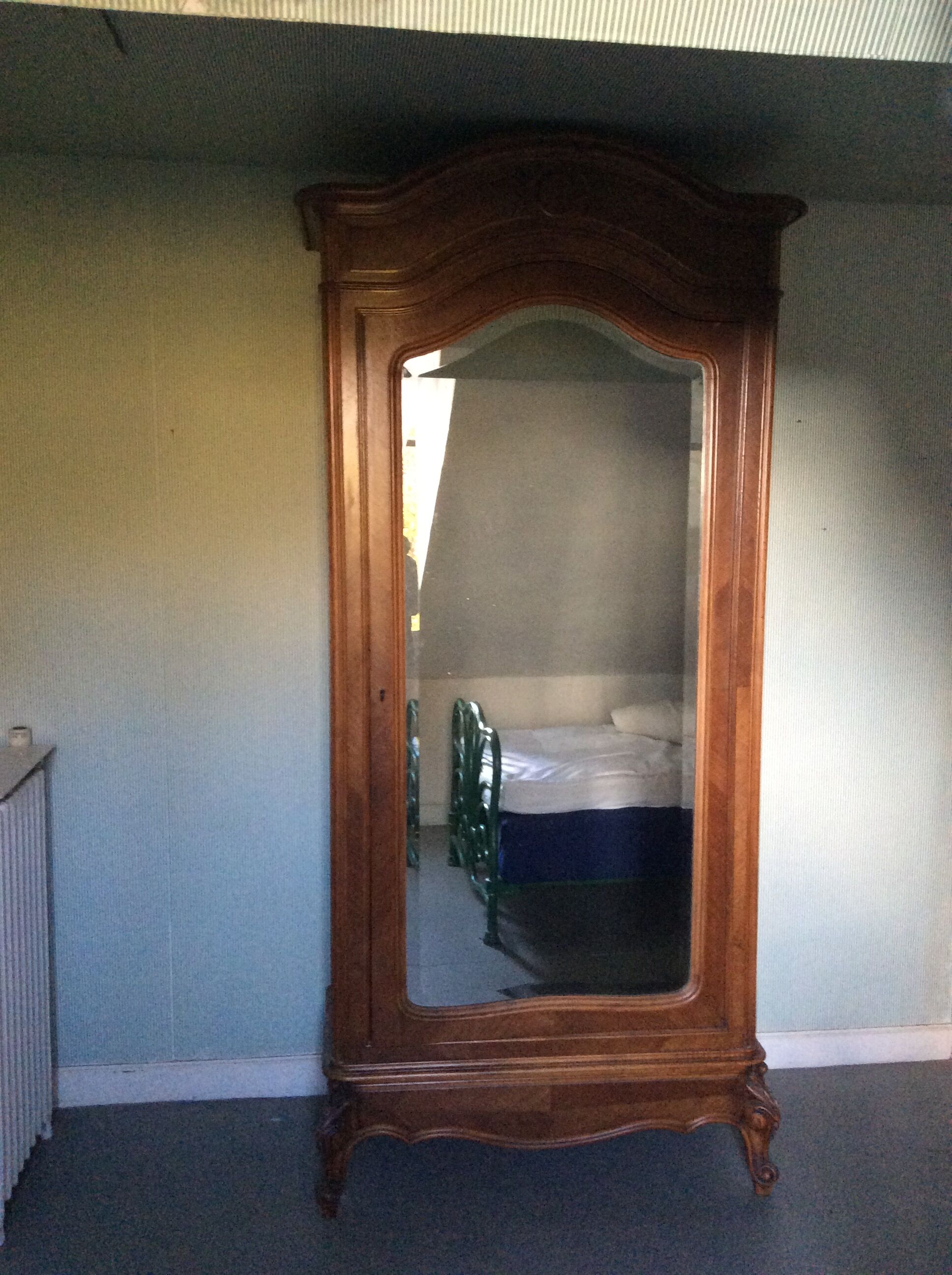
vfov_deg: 56.9
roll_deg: -0.8
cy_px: 638
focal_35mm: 32
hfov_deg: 44.1
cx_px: 476
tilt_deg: -8.2
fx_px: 1177
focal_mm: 3.3
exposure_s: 1/25
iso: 250
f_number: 2.4
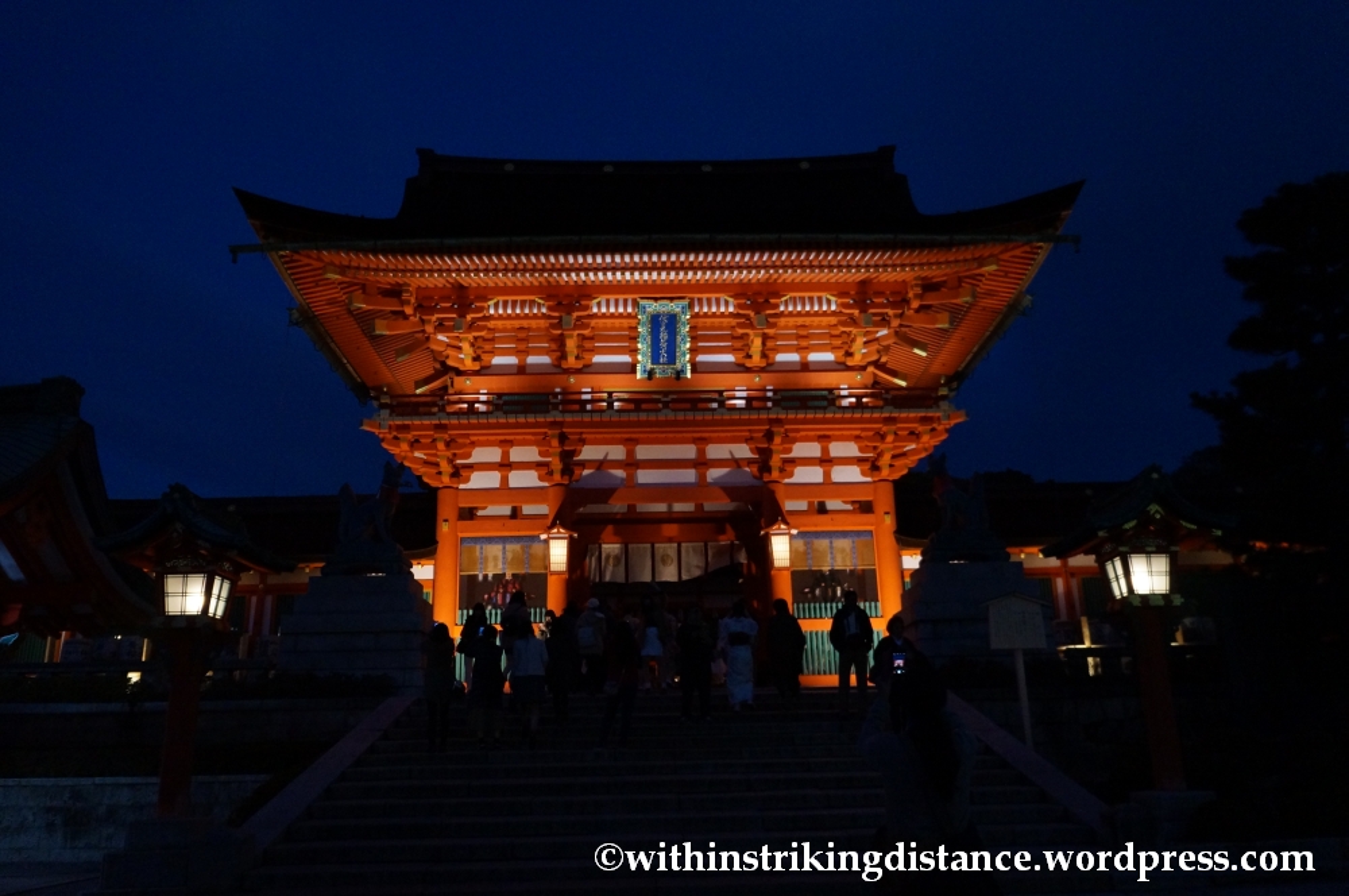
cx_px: 674
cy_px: 448
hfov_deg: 67.4
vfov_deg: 47.8
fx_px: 1010
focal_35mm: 27
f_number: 4
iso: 2500
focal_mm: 18
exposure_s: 1/60
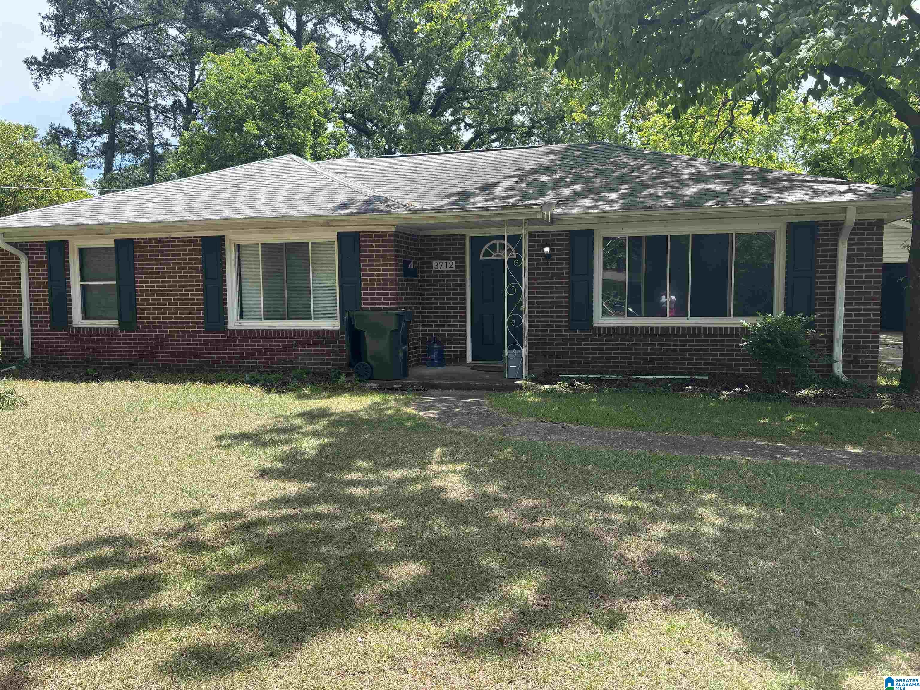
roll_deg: +0.3
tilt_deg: -5.0
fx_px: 691
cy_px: 345
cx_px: 460
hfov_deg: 67.3
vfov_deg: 53.1
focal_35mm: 26
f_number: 1.6
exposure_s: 1/1103
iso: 50
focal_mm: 5.96
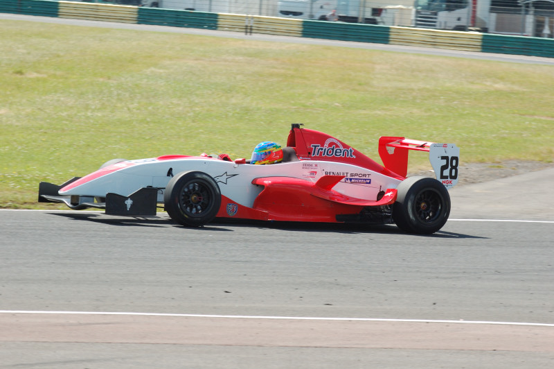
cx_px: 277
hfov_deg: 8.1
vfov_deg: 5.4
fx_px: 3921
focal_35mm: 255
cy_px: 184
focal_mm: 170
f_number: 8
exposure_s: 1/750
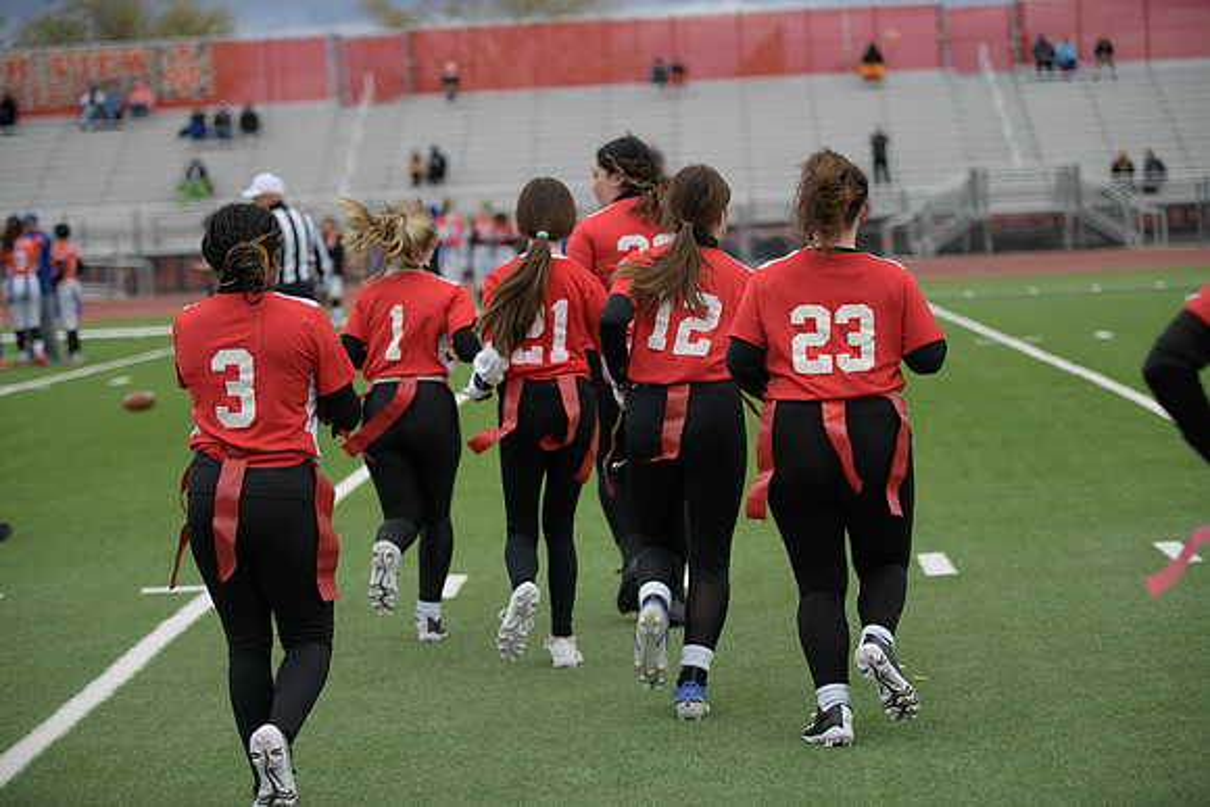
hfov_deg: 22.6
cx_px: 605
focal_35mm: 90
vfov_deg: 15.2
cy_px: 404
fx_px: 3026
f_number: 2.8
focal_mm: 90
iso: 160
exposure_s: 1/200
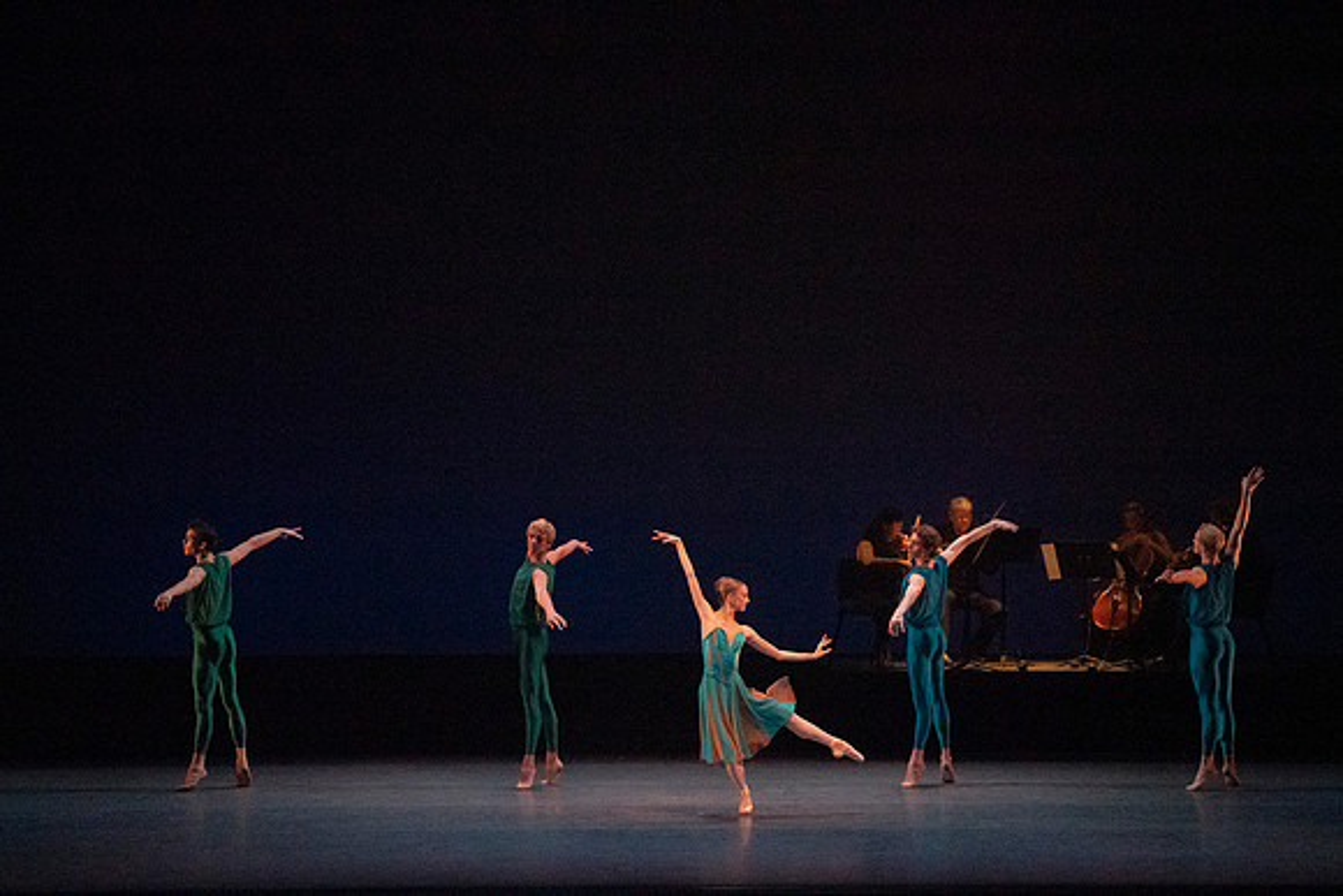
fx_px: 5821
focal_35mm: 156
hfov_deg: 13.2
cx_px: 672
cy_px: 448
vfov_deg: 8.8
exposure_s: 1/400
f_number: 8
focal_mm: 156
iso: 25600
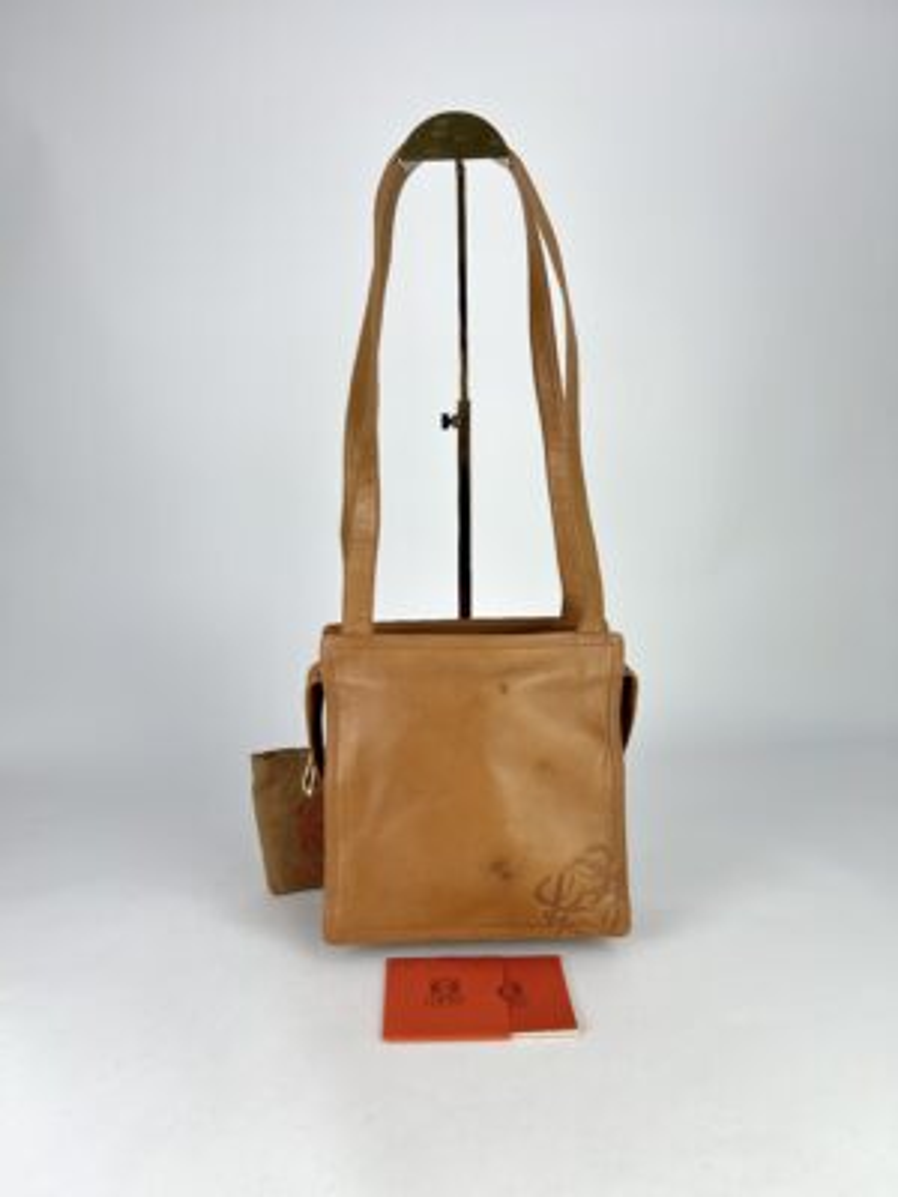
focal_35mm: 26
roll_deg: -1.0
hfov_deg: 53.1
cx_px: 449
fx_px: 899
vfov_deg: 67.3
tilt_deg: -12.1
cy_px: 598
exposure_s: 1/219
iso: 40
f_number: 1.5
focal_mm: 5.7
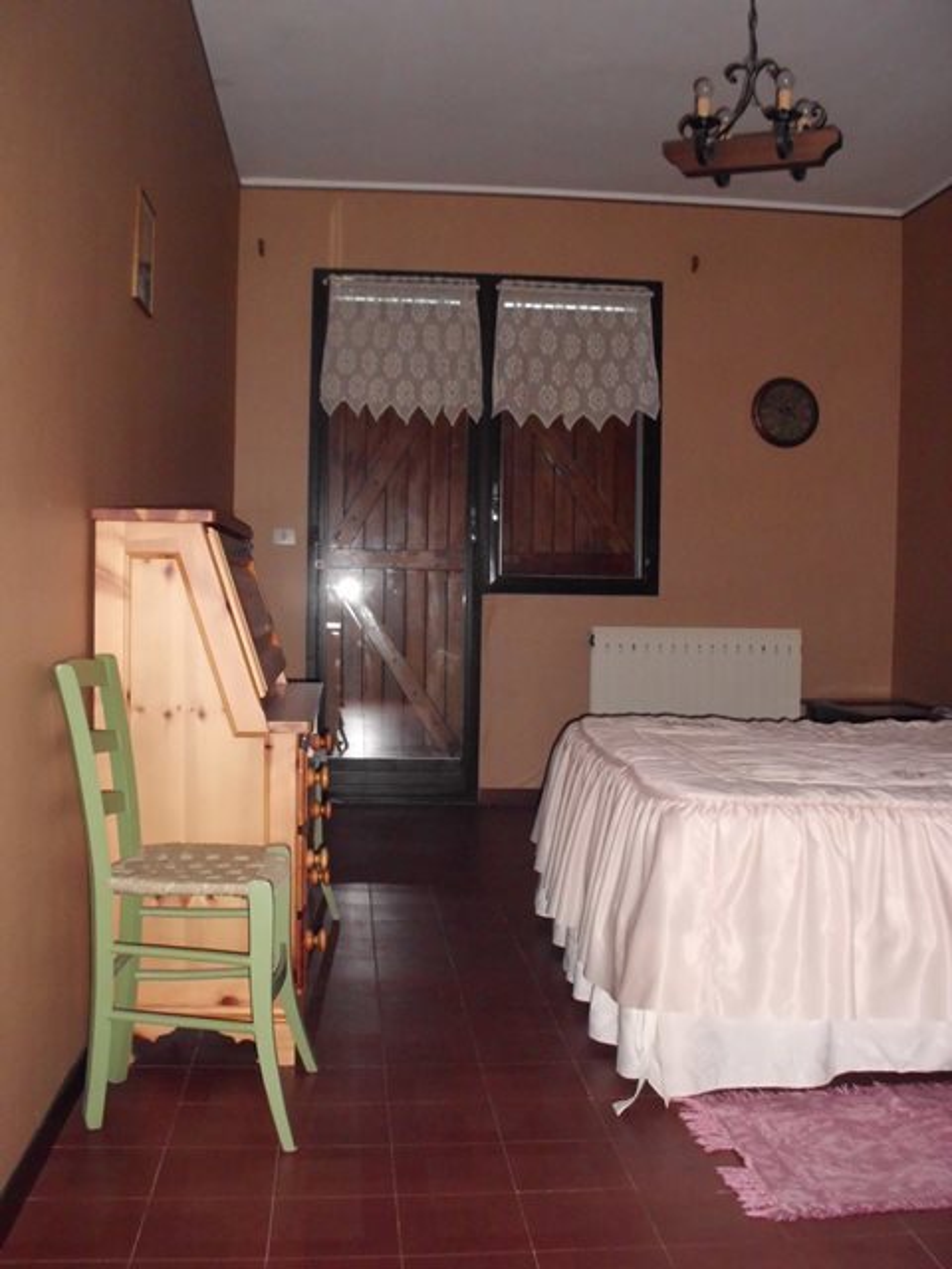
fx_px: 1320
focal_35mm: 36
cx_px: 476
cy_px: 634
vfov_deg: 51.4
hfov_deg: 39.7
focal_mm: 6.3
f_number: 2.9
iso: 400
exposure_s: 1/60
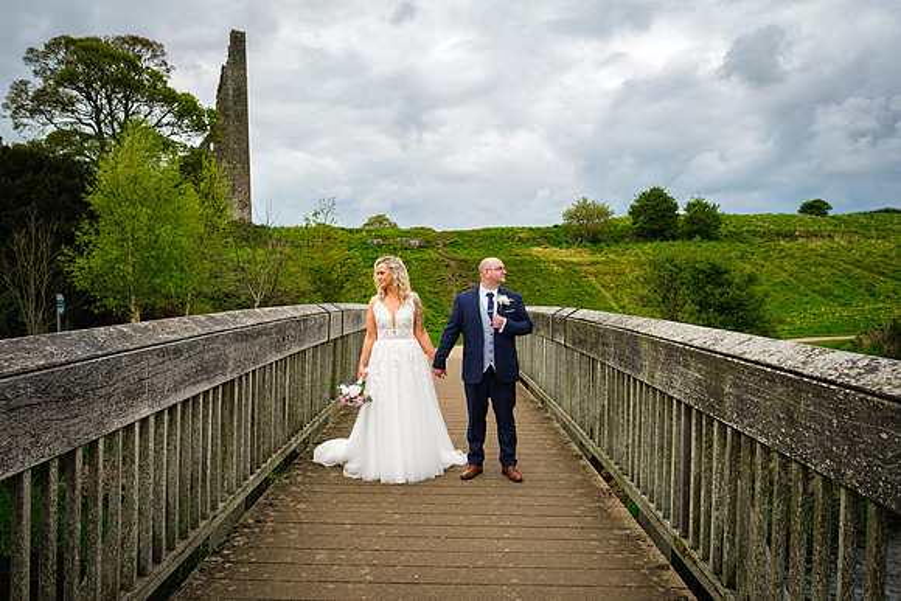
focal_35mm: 25
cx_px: 450
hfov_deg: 72.2
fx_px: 618
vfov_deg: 51.9
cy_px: 300
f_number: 3.6
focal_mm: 16
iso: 200
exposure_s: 1/500
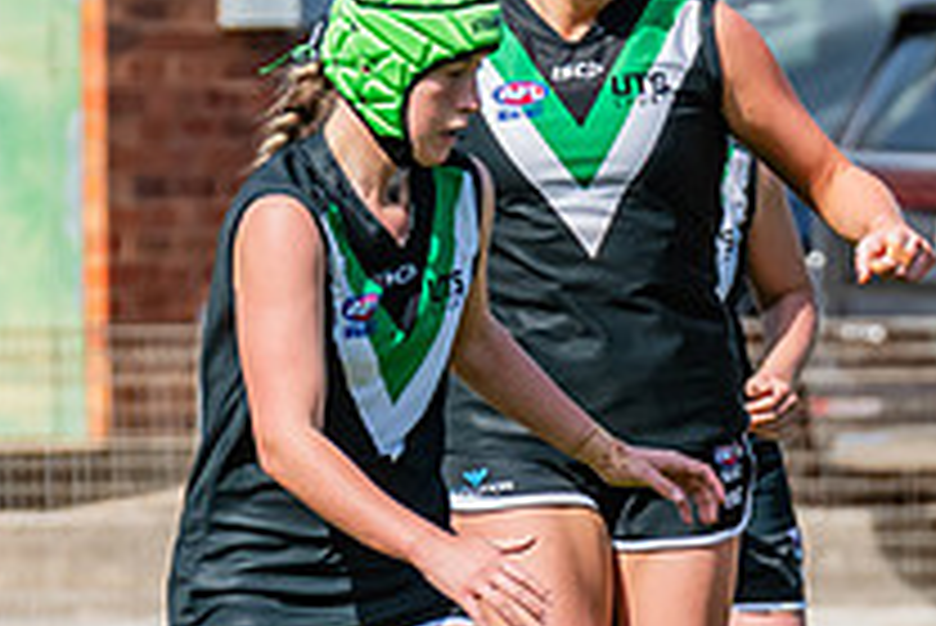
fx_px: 35487
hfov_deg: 1.5
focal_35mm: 1364
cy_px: 799
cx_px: 1526
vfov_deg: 1.0
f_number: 9
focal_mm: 310
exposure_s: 1/1600
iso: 800
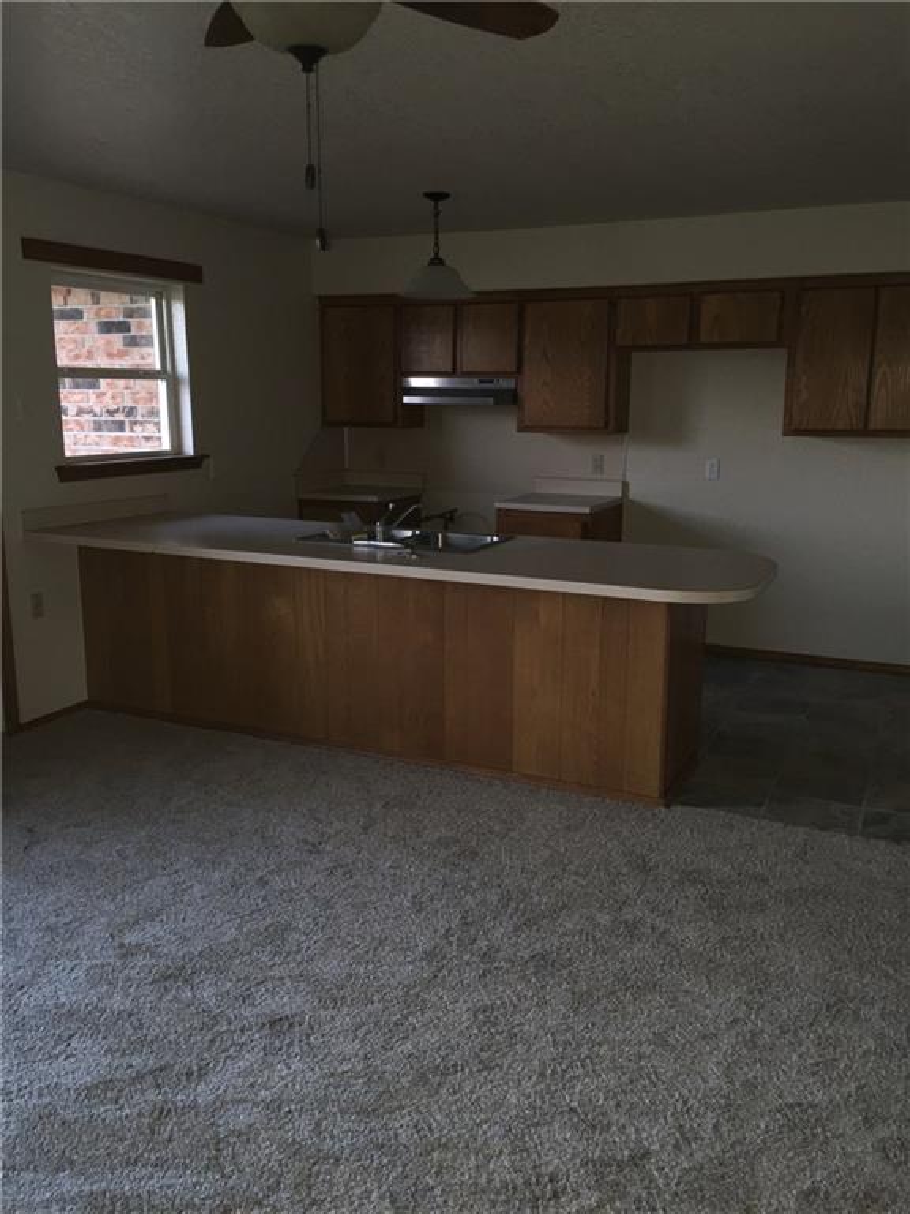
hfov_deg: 48.2
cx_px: 455
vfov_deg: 61.7
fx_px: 1016
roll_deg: +0.8
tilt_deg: -10.1
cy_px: 607
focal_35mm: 29
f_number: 2.2
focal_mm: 4.15
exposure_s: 1/16
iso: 100
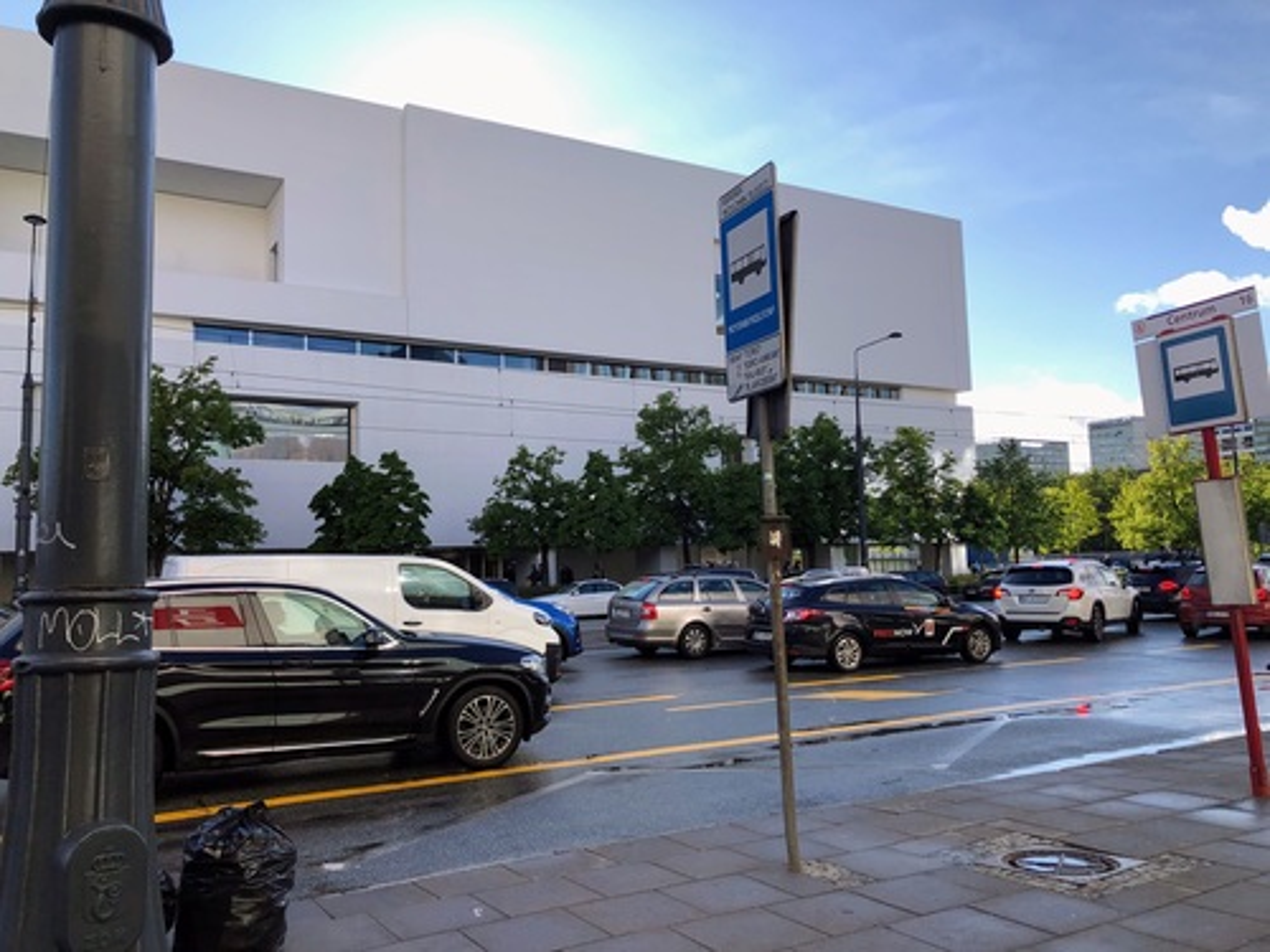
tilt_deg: +5.8
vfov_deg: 49.7
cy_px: 476
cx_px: 635
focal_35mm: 28
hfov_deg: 63.4
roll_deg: +0.5
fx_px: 1027
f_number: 1.8
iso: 20
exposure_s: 1/1297
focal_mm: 3.99
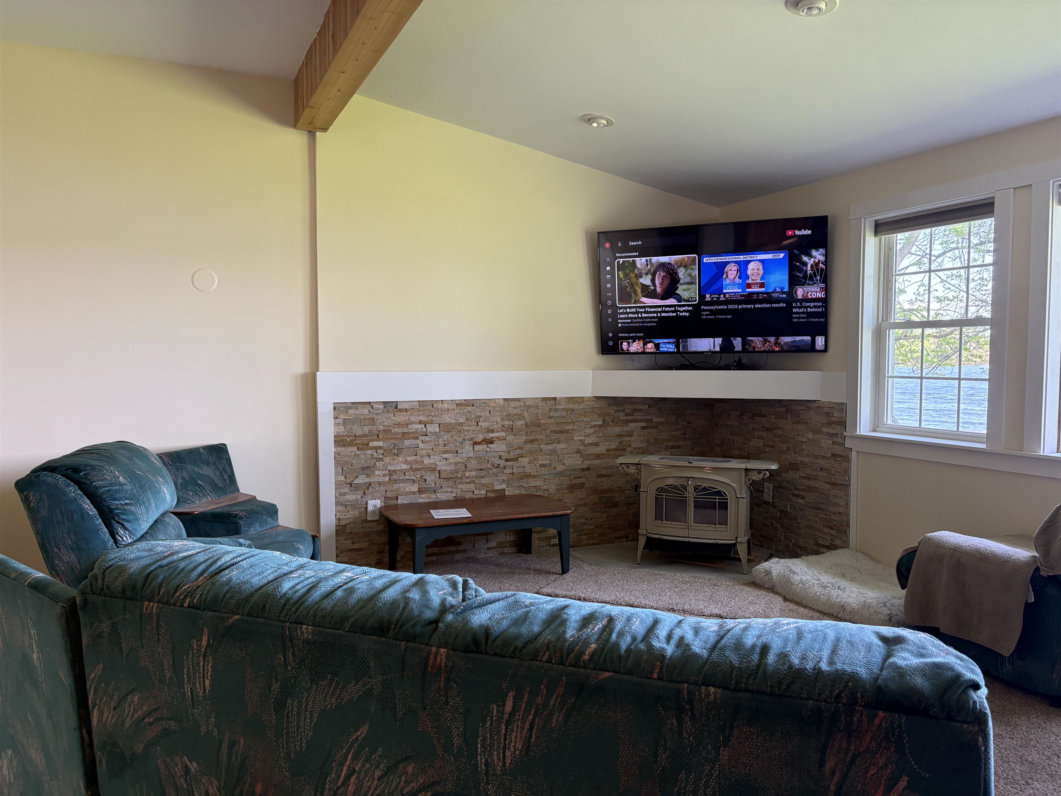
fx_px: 797
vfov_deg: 53.1
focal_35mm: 26
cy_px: 398
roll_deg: +0.9
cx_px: 530
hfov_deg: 67.3
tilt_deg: -2.6
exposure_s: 1/120
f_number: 1.6
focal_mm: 5.96
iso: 200
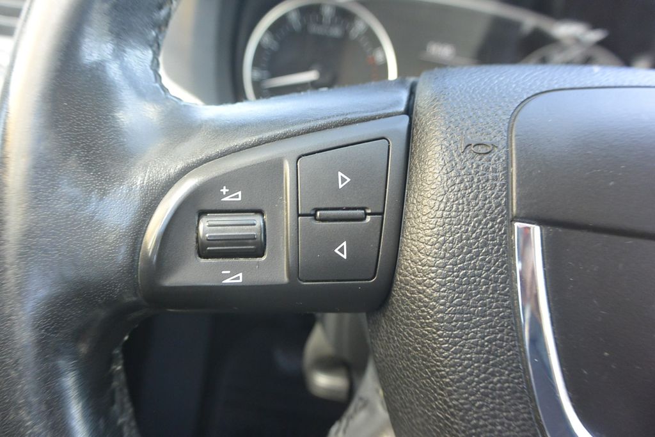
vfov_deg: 47.9
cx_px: 328
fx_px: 491
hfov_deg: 67.4
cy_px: 218
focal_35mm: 27
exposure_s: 1/80
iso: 400
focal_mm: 10
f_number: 3.5
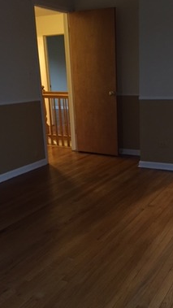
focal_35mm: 40
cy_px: 165
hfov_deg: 29.3
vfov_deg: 50.4
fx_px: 326
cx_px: 127
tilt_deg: -15.0
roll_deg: +1.4
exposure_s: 1/17
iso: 250
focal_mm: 4.15
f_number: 2.2
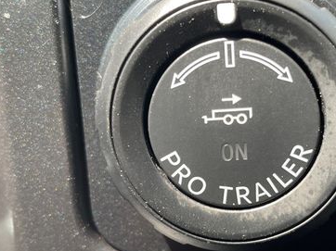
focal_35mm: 46
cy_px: 132
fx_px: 446
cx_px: 232
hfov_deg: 40.6
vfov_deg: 31.5
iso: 125
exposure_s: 1/121
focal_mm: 4.2
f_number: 1.6
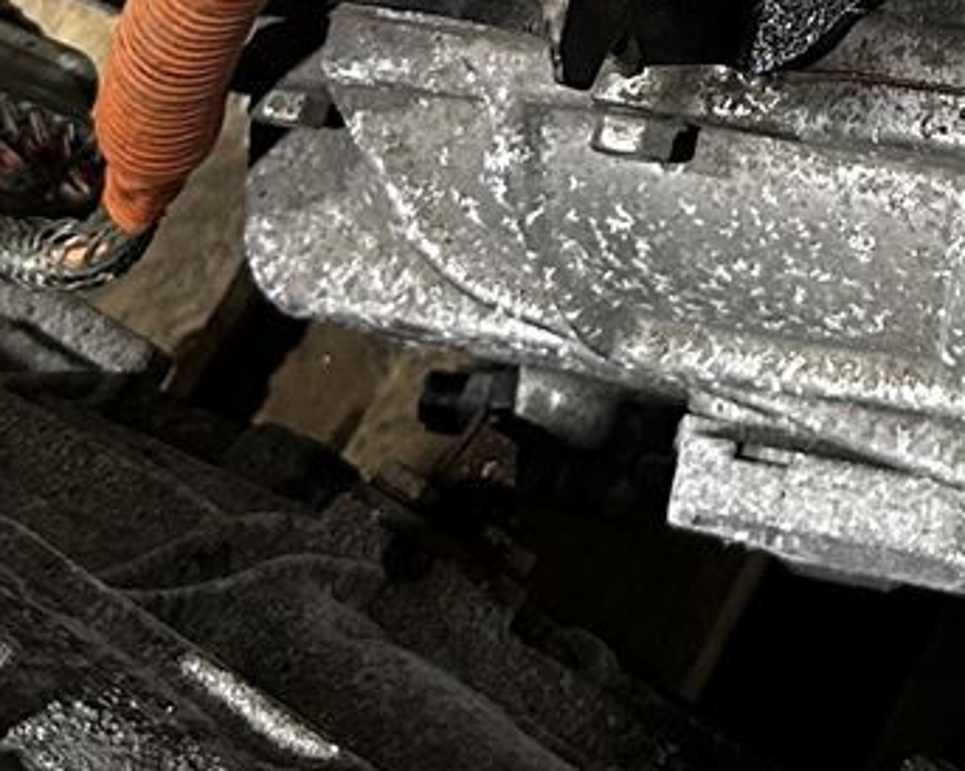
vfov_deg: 10.4
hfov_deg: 13.2
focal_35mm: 140
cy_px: -616
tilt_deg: -61.8
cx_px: 1325
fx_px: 3996
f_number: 1.78
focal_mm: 6.86
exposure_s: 1/100
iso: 200
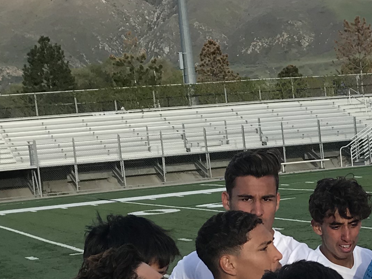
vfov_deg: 13.9
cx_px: 405
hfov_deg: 18.1
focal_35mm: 105
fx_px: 1128
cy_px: 269
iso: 20
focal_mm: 3.99
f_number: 1.8
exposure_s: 1/1182
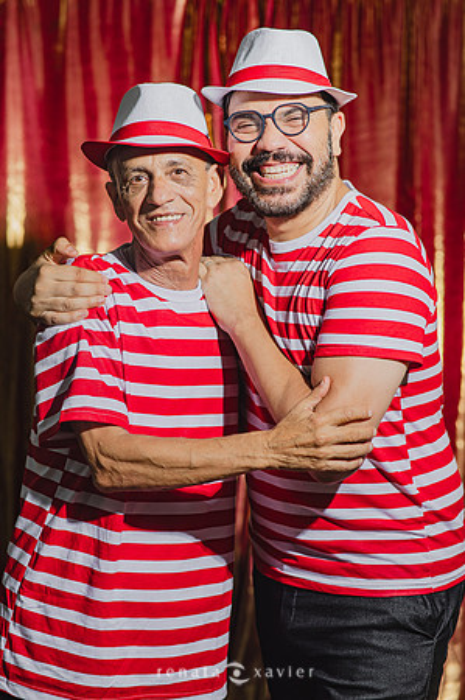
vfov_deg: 23.9
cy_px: 350
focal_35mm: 85
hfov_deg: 16.0
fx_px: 1651
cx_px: 232
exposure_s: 1/200
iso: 125
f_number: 2.5
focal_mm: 85
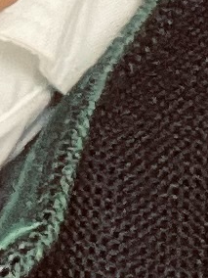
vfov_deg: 8.4
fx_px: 1626
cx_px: -219
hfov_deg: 7.0
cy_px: -511
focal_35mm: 203
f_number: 2.2
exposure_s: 1/105
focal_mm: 2.71
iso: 100
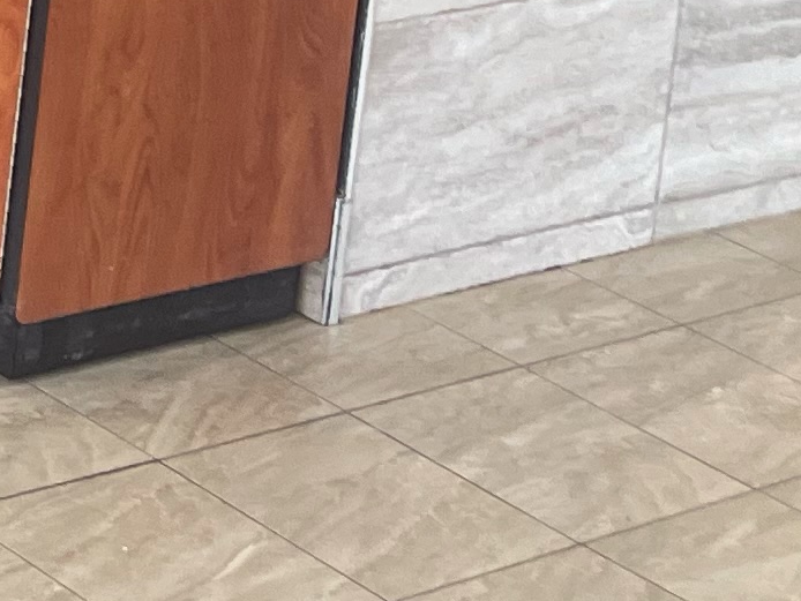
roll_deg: -6.1
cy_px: -1021
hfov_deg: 11.9
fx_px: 3495
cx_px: -729
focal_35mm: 151
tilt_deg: -4.2
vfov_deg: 8.6
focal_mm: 5.1
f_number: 1.6
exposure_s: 1/60
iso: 125
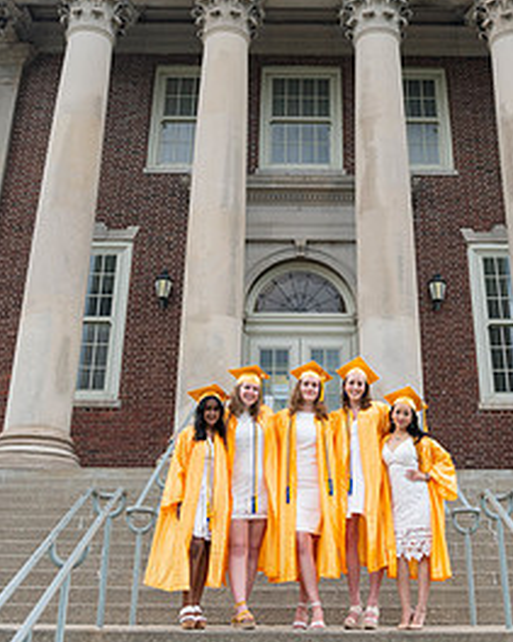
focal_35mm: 48
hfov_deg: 31.4
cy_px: 199
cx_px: 299
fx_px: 911
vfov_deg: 38.2
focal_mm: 30
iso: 80
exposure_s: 1/200
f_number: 4.5
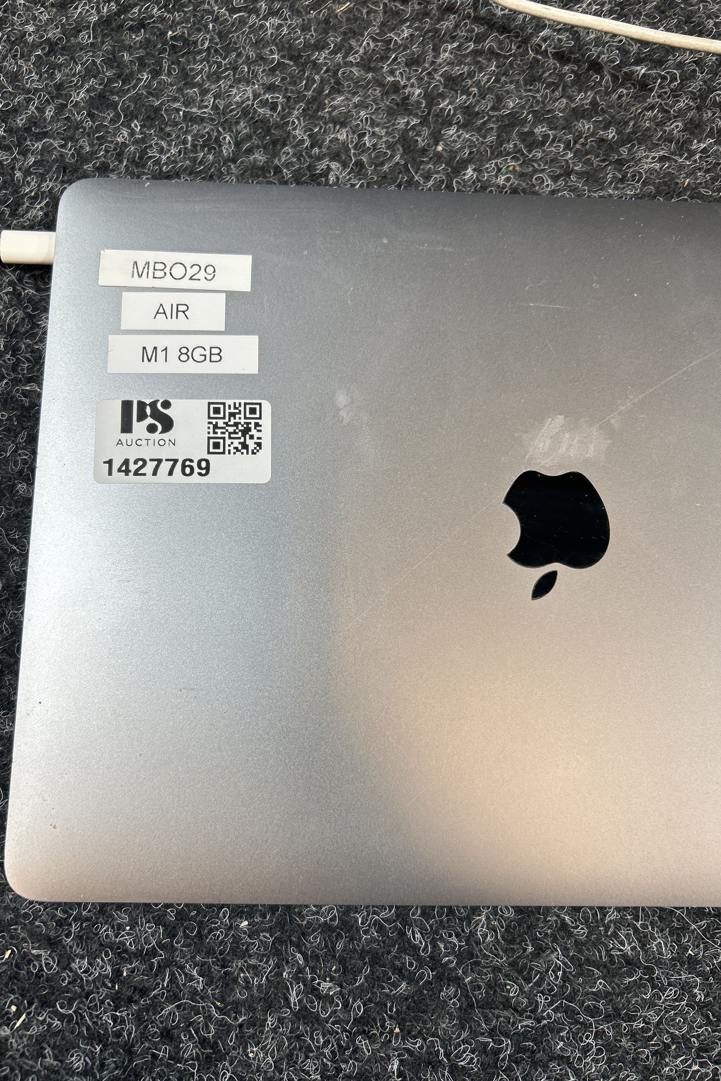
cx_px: 354
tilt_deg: -77.6
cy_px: 545
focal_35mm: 28
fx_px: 841
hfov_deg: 46.4
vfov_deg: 65.5
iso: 32
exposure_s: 1/117
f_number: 1.5
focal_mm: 5.7
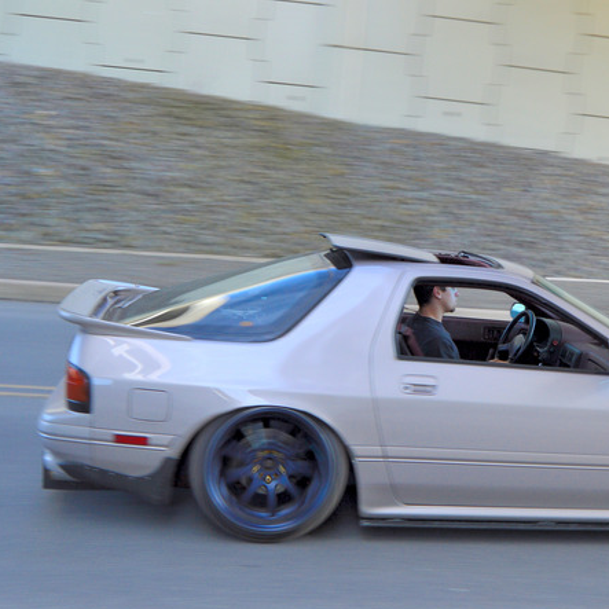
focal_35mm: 53
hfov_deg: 31.7
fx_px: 1055
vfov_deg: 32.2
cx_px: 448
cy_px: 303
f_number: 8
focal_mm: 18
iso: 100
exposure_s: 1/80
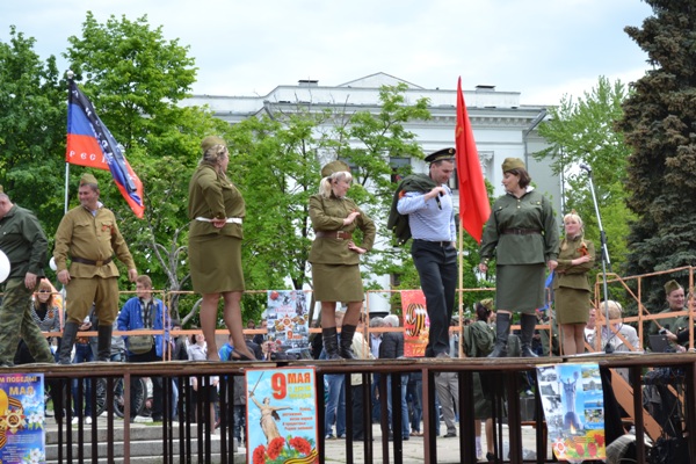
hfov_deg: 24.6
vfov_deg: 16.6
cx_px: 348
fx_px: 1595
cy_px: 232
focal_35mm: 82
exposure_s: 1/160
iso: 100
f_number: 6.3
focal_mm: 55
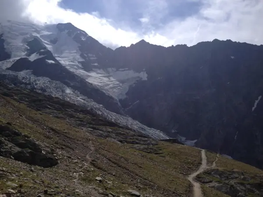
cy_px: 98
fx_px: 266
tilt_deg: +11.6
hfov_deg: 52.6
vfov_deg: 40.7
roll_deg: +6.0
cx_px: 132
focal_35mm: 35
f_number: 2.4
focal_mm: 4.28
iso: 50
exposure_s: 1/5025
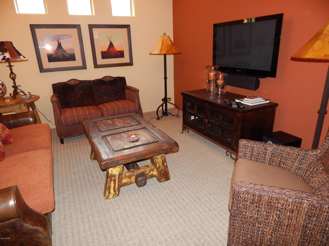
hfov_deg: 76.4
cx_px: 164
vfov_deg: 61.1
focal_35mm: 22
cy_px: 123
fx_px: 209
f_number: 3
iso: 200
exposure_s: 1/30
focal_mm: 4
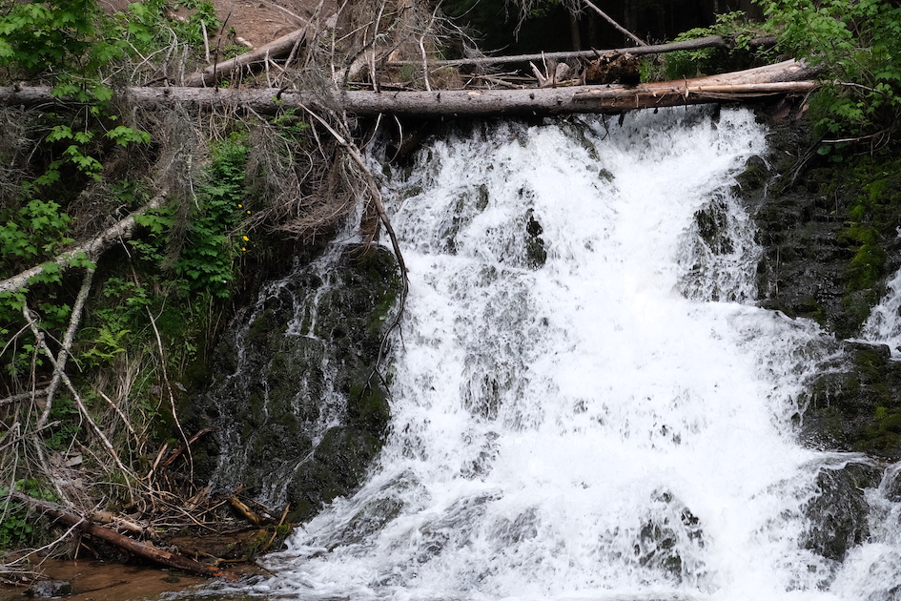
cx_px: 623
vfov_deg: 20.6
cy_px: 326
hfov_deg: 30.2
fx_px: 1652
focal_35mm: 66
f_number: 5.6
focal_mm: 26.6
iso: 160
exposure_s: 1/180
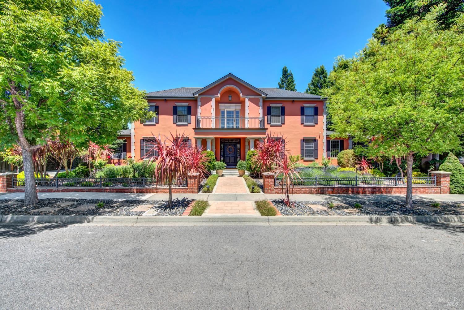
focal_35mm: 14
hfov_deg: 104.2
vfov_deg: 81.3
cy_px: 155
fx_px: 181
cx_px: 232
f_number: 14
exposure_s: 1/60
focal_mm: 14
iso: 100
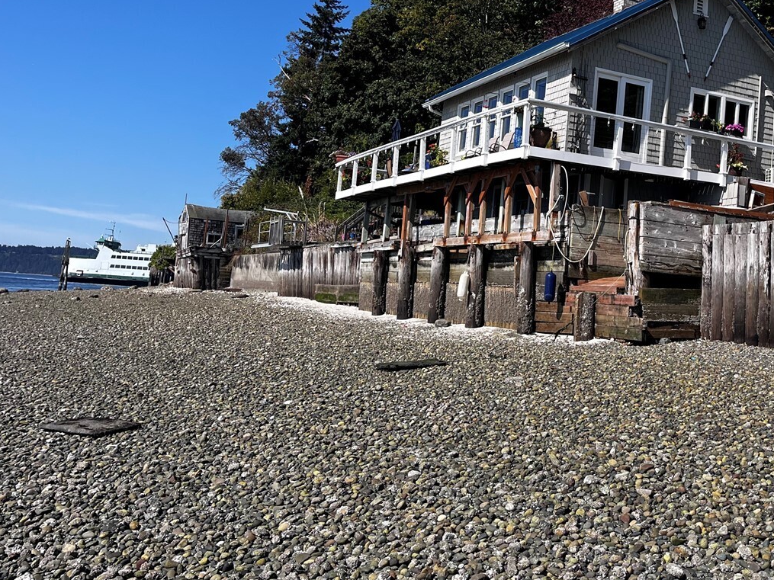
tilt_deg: +7.8
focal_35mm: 41
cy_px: 193
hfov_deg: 44.4
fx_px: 917
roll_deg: -2.9
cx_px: 569
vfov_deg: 34.8
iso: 50
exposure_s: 1/3521
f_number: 1.6
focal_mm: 5.1
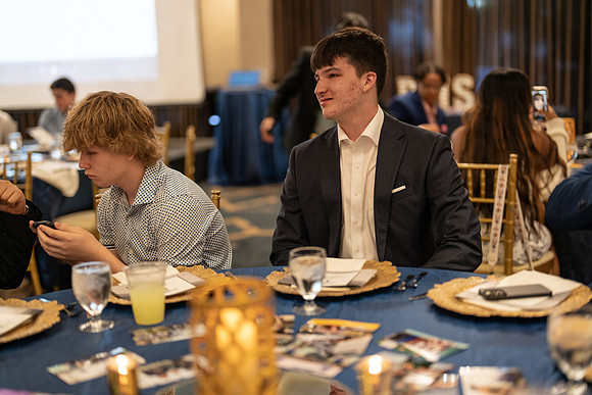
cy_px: 198
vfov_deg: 27.0
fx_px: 822
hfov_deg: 39.6
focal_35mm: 50
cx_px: 296
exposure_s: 1/320
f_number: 1.2
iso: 1250
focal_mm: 50
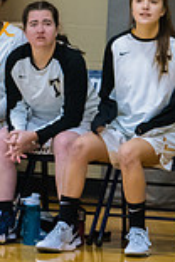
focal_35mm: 540
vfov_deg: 3.8
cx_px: 222
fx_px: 3937
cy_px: 50
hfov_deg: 2.5
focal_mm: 125
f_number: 2.8
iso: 3200
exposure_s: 1/400
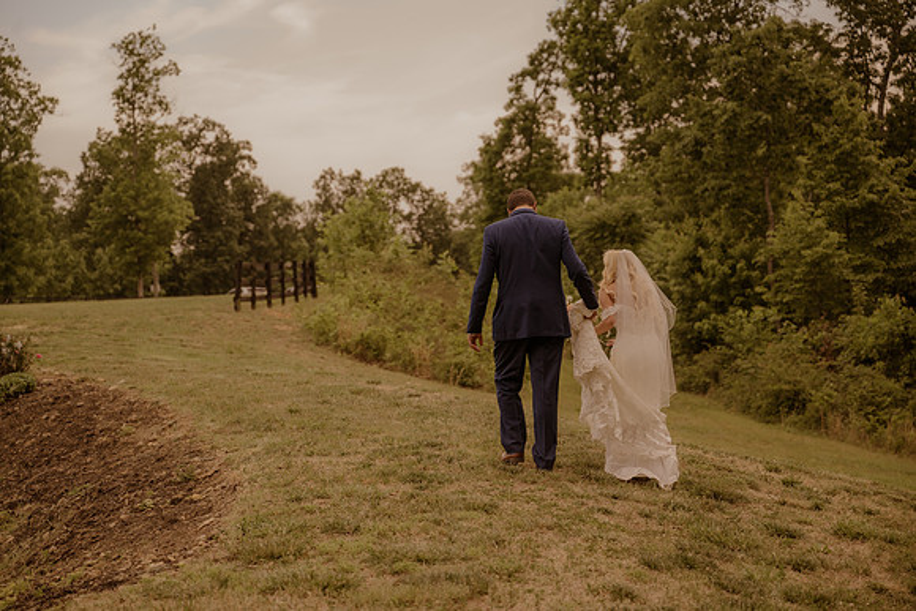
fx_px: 1781
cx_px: 458
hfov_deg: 28.8
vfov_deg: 19.5
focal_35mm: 70
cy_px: 306
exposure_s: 1/1250
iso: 1000
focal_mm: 70
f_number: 3.2
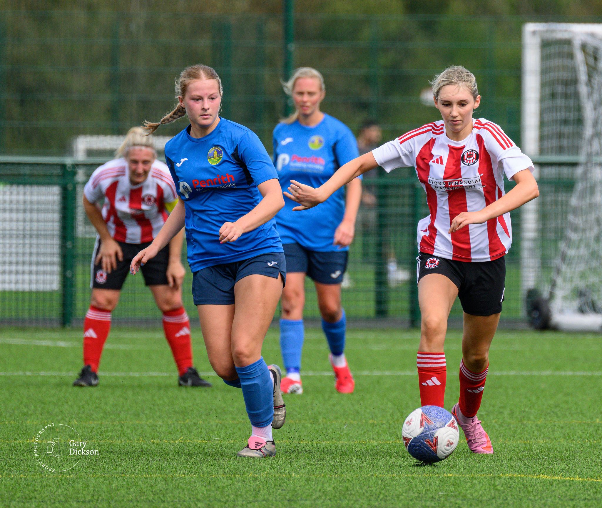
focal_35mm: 795
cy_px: 116
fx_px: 14459
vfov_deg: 2.0
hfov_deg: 2.4
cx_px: 461
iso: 640
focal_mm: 400
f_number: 5.6
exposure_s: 1/1600
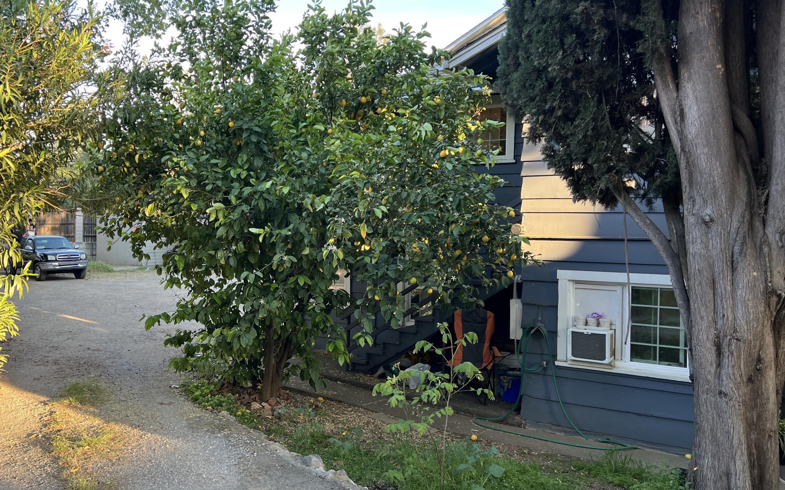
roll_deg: -1.1
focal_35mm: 34
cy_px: 229
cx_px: 316
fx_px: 727
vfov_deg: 37.3
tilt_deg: -1.6
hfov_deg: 56.3
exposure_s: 1/146
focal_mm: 5.7
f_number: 1.5
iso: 32
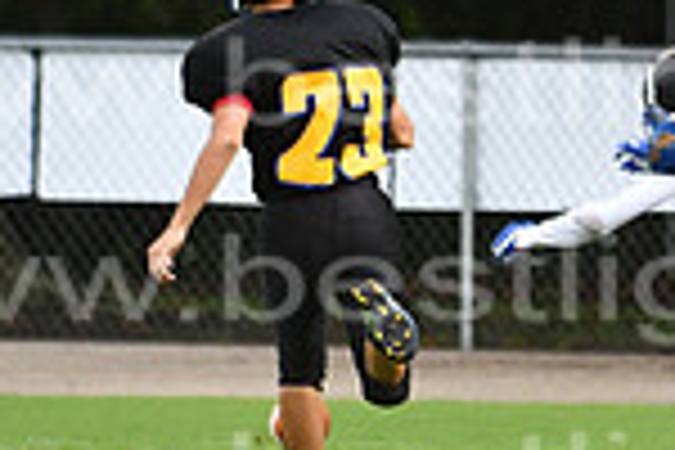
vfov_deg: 1.7
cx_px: 819
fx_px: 15261
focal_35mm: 814
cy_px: 191
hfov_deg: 2.5
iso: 800
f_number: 3.5
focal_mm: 140
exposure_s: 1/2500
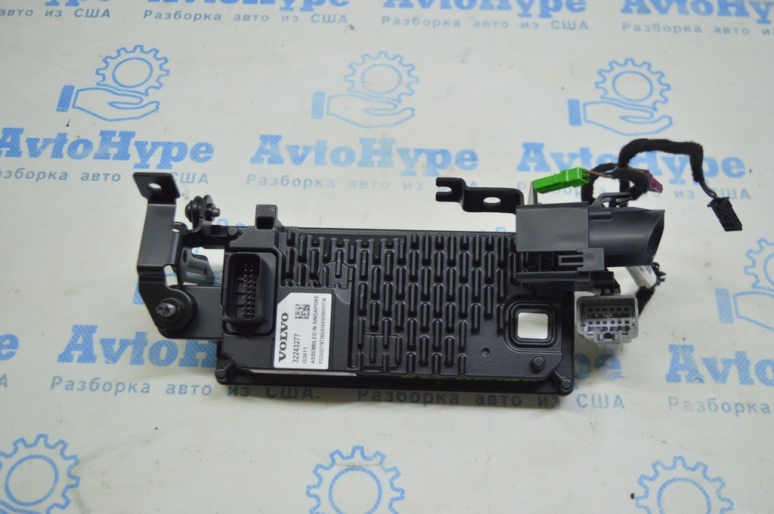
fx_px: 902
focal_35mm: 42
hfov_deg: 46.4
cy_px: 257
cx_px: 387
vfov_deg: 31.8
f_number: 4.2
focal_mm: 28
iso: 400
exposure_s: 1/50
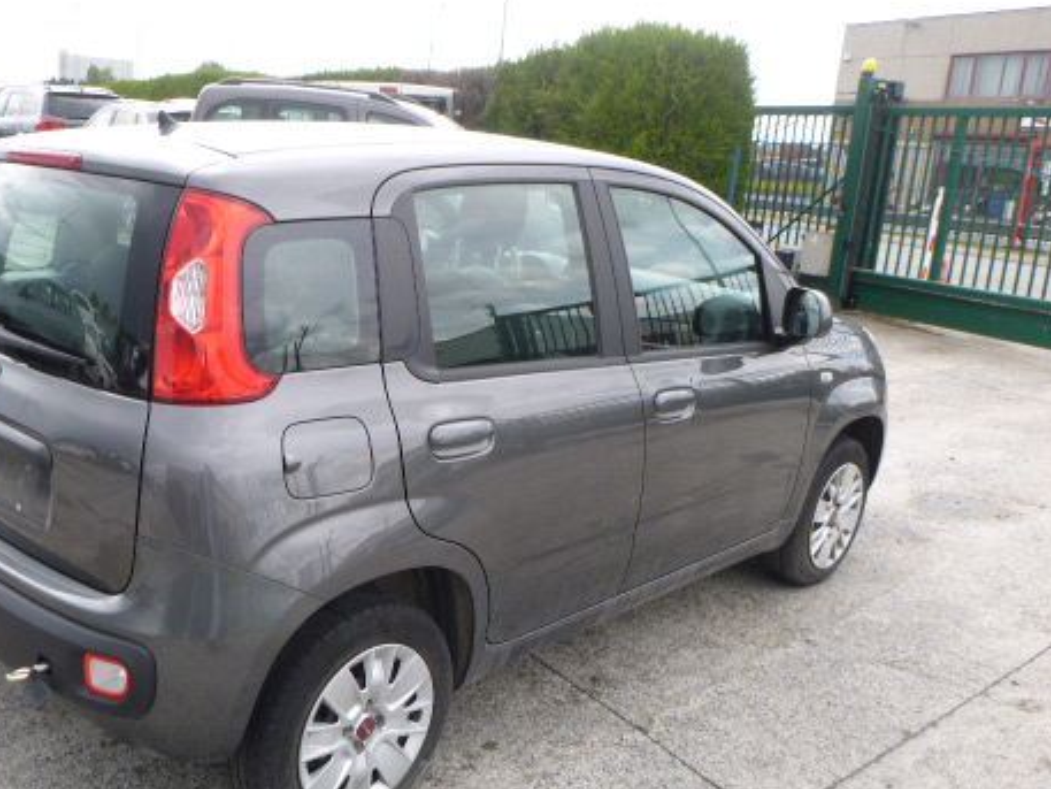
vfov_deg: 40.7
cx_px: 375
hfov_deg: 51.9
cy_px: 426
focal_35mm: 35
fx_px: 1063
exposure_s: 1/160
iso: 100
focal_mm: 4.5
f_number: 3.9
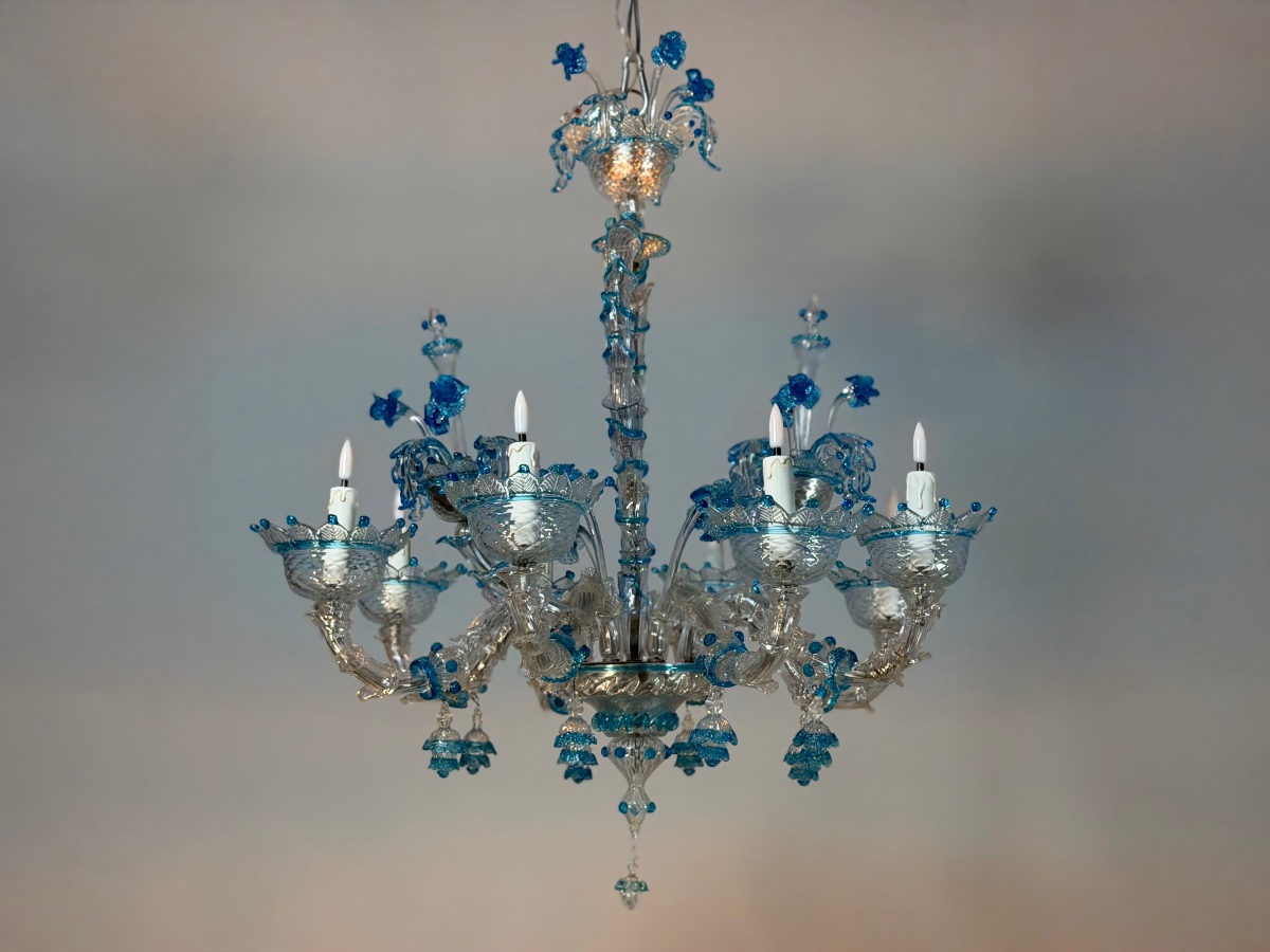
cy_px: 476
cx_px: 635
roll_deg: +0.1
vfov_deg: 30.3
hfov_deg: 39.7
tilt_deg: +8.6
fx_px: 1761
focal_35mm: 48
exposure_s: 1/100
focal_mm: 6.76
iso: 160
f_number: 1.78
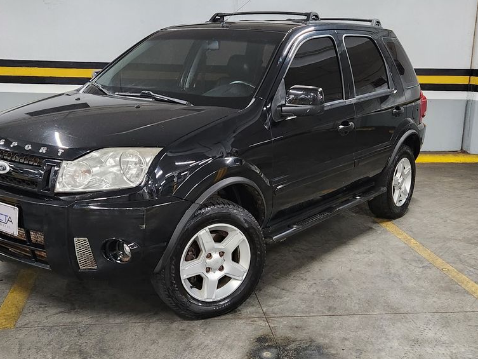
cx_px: 231
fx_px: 608
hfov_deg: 42.9
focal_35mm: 44
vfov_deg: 32.9
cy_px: 175
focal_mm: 5.4
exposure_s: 1/60
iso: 800
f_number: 1.8
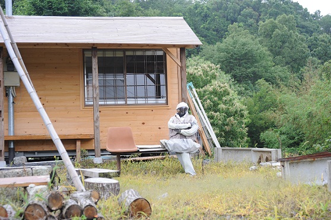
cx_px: 166
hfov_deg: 30.5
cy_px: 110
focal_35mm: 66
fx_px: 606
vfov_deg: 20.6
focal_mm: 66
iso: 800
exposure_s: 1/250
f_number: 8
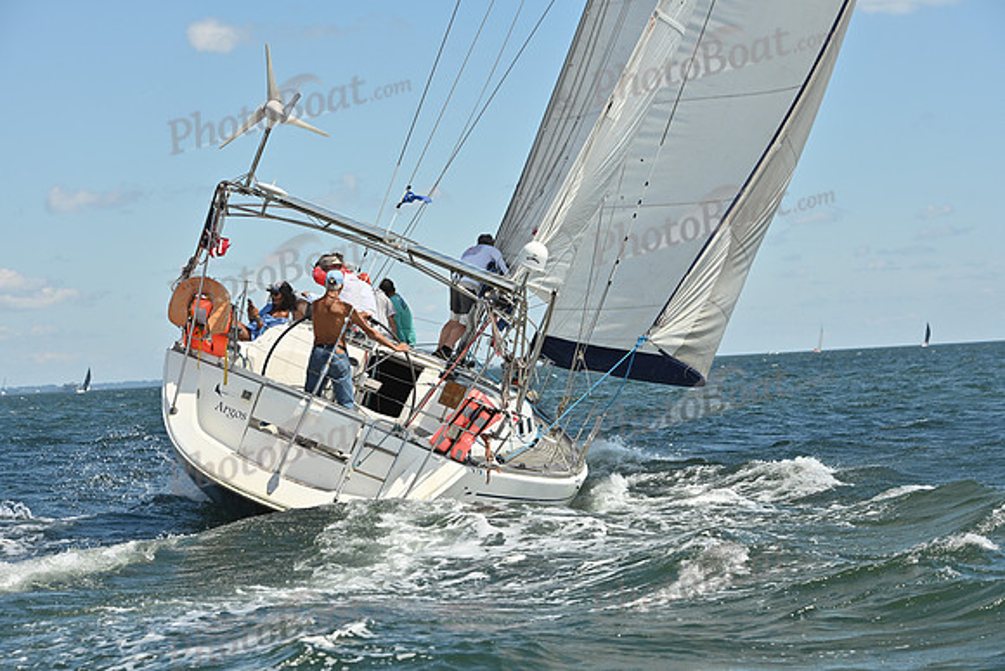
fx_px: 2932
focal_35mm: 105
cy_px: 336
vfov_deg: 13.0
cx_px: 502
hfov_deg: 19.5
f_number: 8
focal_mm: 105
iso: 250
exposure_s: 1/1250
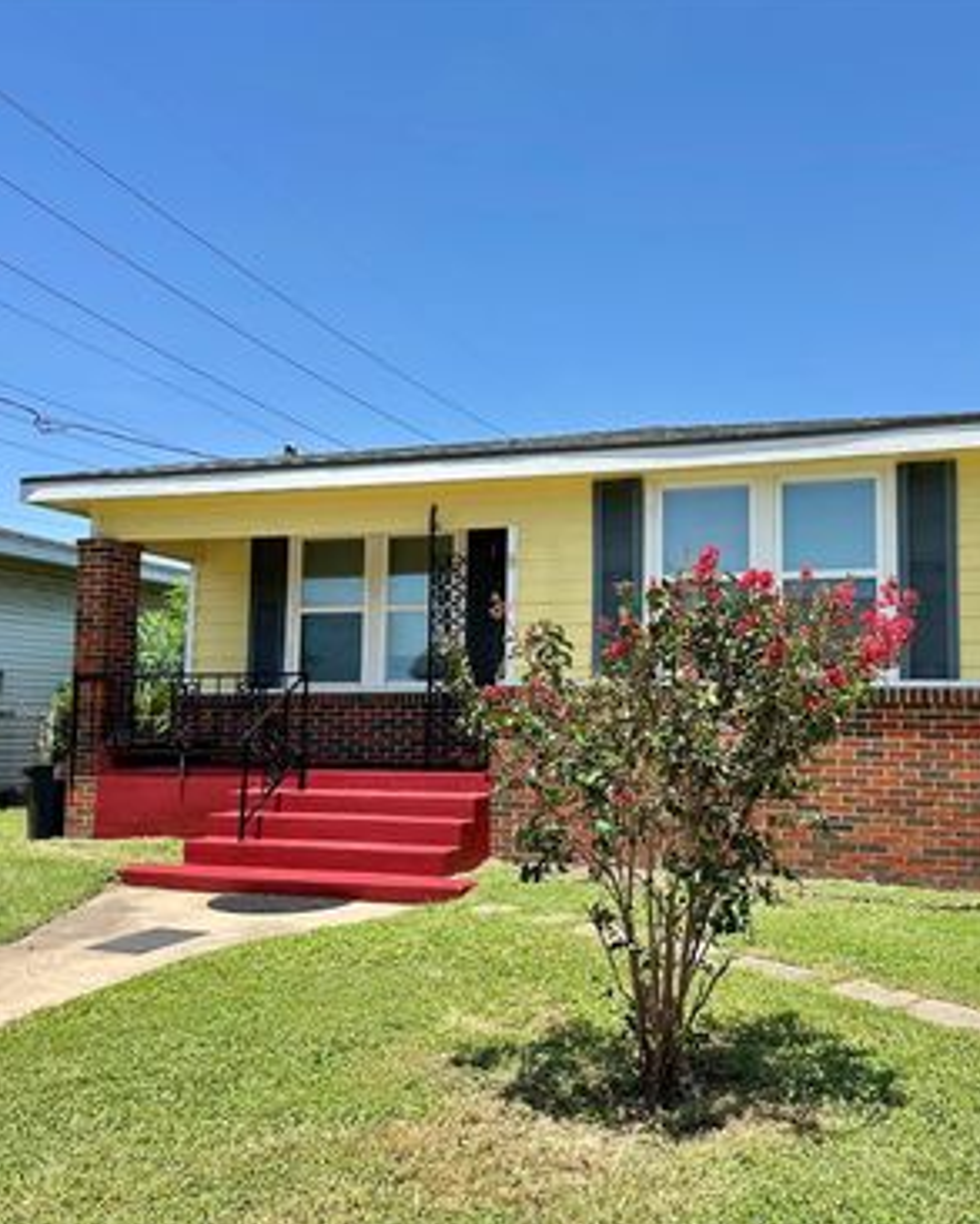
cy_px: 610
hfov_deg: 45.4
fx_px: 1160
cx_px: 619
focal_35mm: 32
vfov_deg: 55.7
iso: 80
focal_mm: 6.86
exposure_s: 1/1751
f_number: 1.78
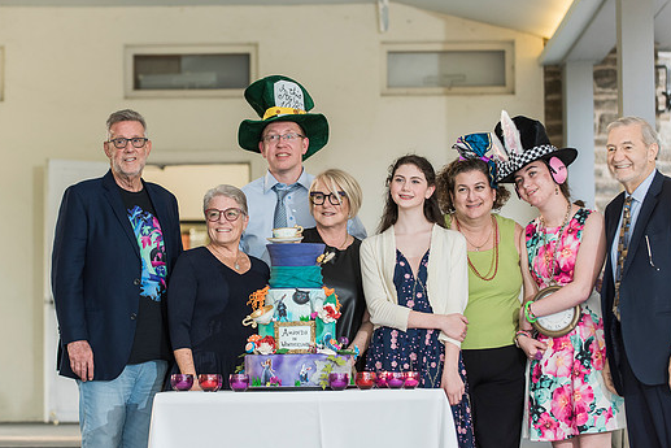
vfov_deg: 10.2
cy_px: 216
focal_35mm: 134
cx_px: 290
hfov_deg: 15.3
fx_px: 2498
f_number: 3.5
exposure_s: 1/160
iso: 1000
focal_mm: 110
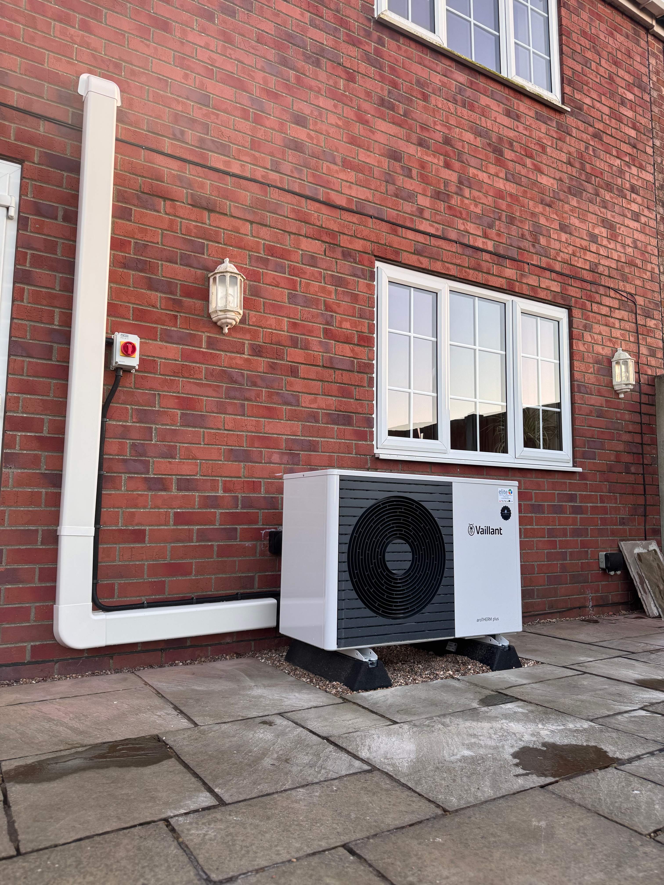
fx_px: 614
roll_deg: -0.1
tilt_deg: +8.4
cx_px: 332
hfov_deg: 56.8
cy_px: 442
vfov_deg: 71.6
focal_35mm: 24
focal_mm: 6.76
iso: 125
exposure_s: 1/121
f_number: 1.78
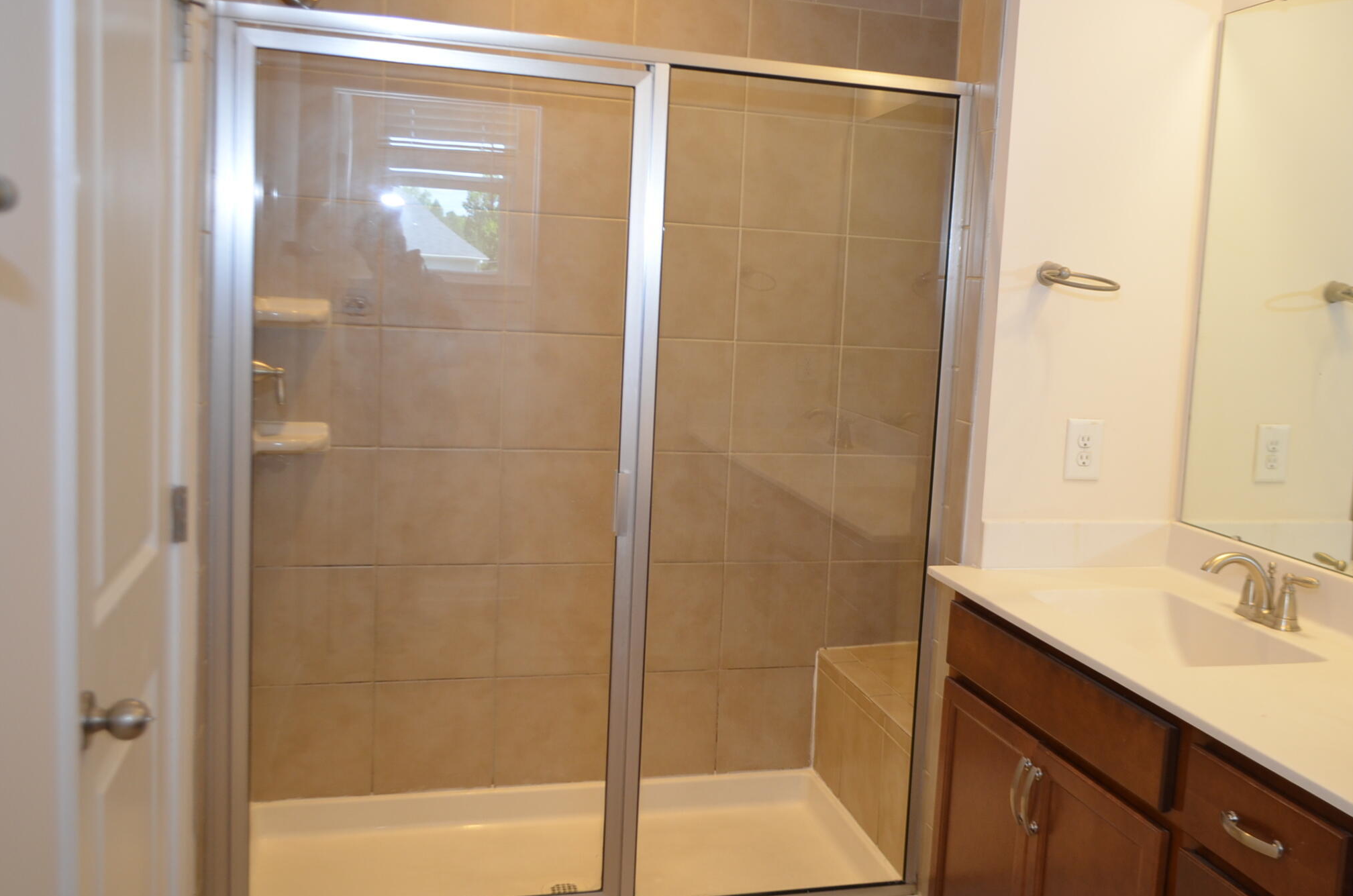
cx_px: 793
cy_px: 428
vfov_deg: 39.8
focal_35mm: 33
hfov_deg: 57.0
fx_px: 1238
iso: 400
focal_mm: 18
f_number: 3.5
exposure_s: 1/50
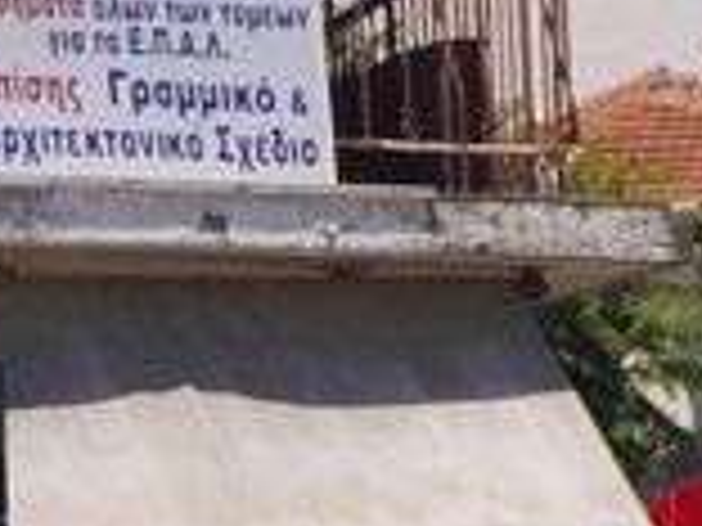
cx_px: 0
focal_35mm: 499
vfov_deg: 2.9
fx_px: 10120
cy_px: 1652
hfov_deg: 4.0
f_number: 10
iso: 160
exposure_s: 1/320
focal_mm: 38
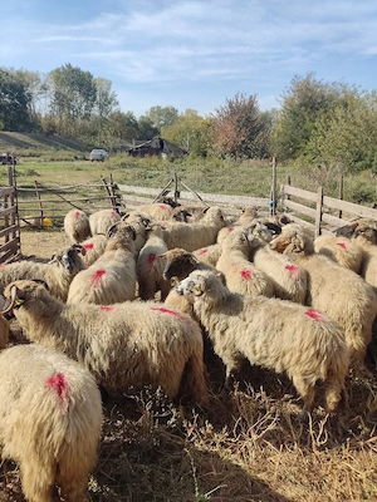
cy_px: 251
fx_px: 363
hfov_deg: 54.9
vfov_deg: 69.4
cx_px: 188
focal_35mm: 25
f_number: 1.79
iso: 50
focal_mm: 4.71
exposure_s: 1/909
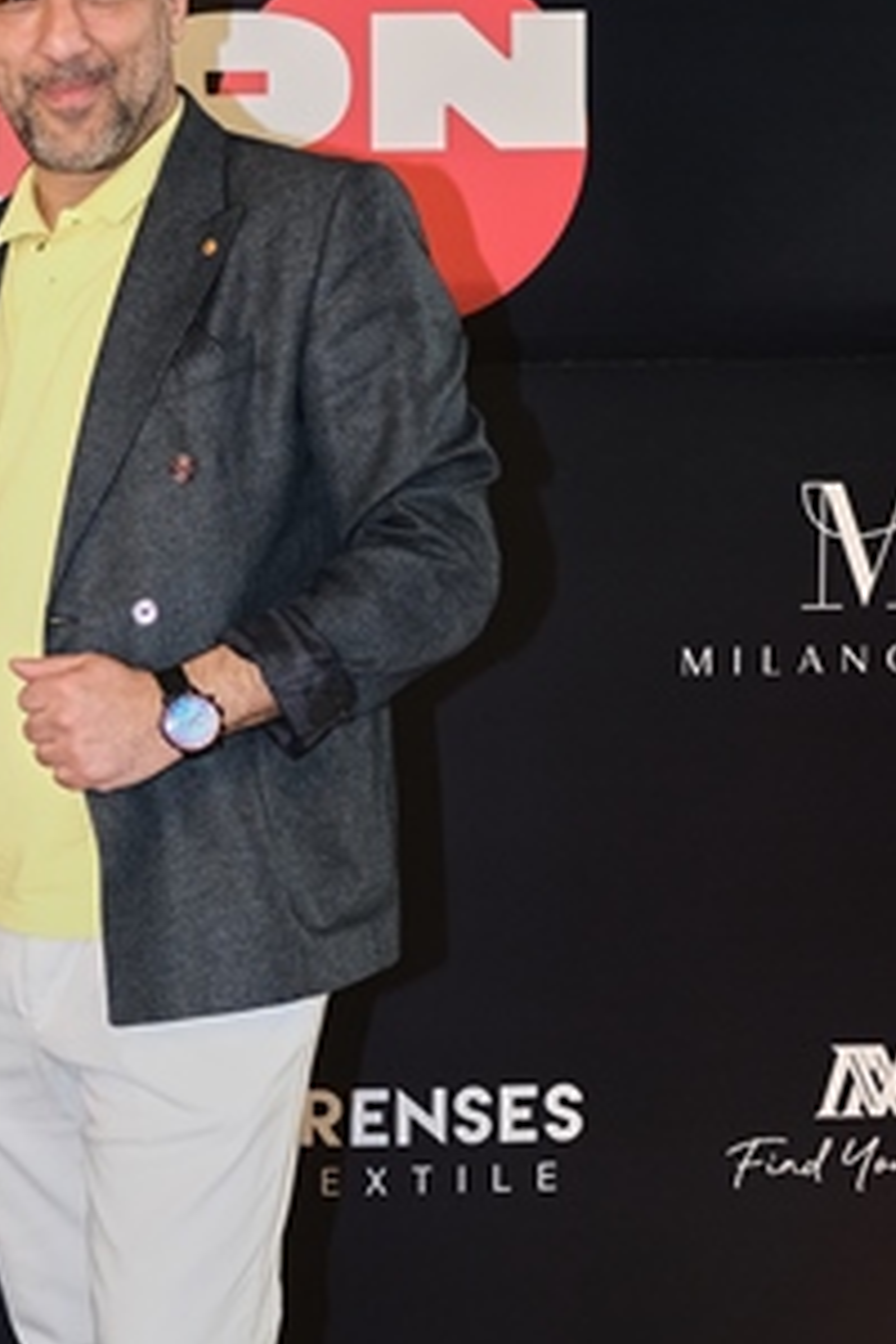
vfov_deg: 31.3
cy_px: 815
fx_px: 2389
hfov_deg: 19.9
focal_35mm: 64
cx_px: -195
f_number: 2
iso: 1250
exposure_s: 1/60
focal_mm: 16
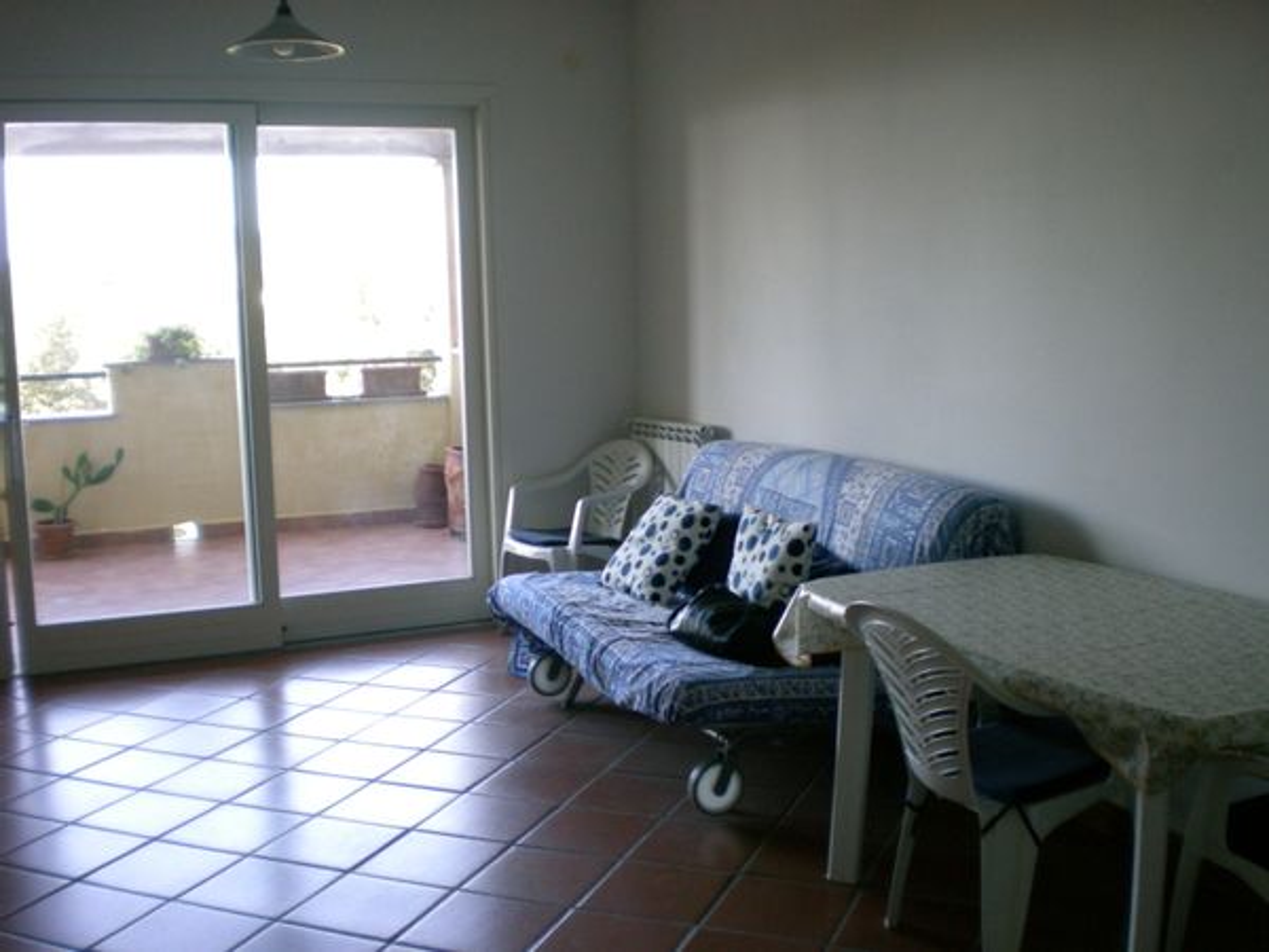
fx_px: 1393
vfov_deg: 37.7
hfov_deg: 49.0
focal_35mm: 38
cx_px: 634
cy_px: 476
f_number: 3.1
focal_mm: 6.3
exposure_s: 1/39
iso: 200
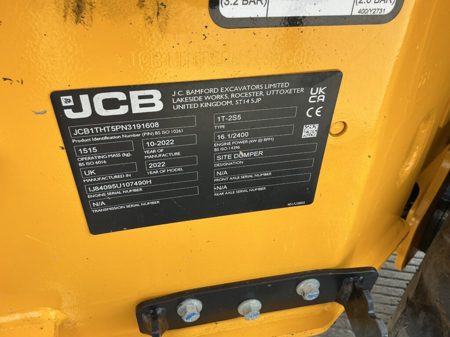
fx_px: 364
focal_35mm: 28
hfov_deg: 63.4
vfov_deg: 49.7
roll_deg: +1.0
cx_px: 225
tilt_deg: -39.2
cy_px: 168
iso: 20
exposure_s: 1/221
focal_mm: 3
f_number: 1.8
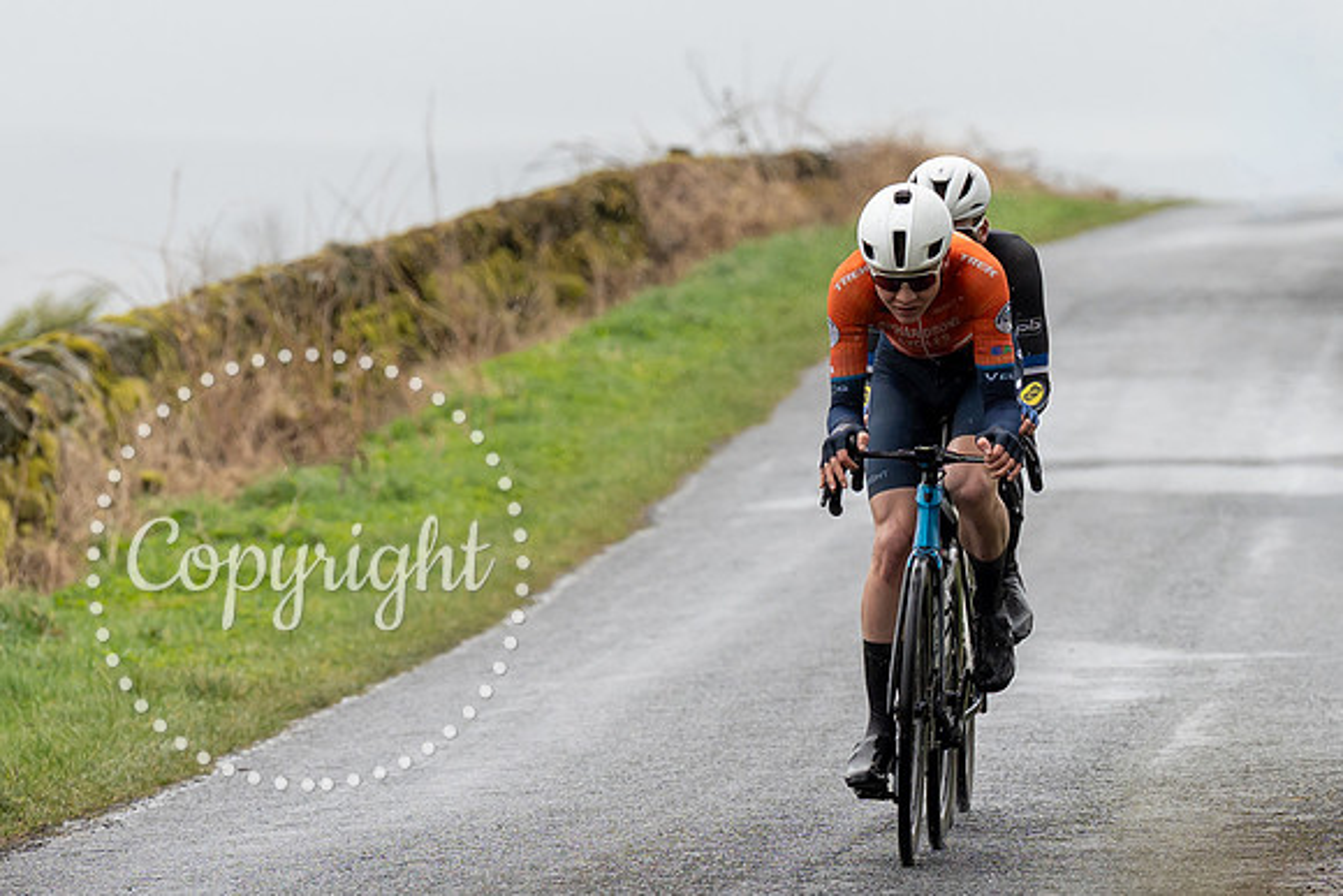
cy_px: 338
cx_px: 928
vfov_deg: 3.1
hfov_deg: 4.7
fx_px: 16356
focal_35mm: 438
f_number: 4
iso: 400
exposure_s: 1/1000
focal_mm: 167
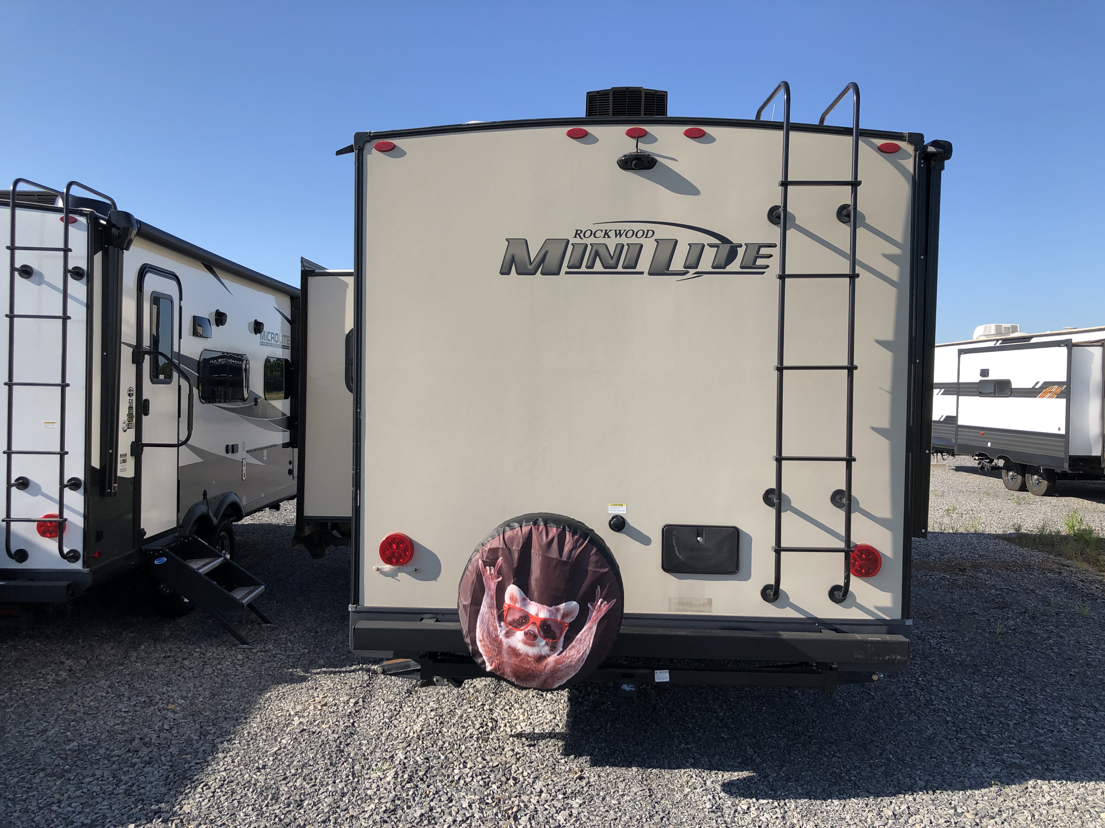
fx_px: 894
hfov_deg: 63.4
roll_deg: -1.1
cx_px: 552
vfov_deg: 49.7
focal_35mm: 28
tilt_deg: -2.7
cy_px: 414
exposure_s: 1/1333
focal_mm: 3.99
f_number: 1.8
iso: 20
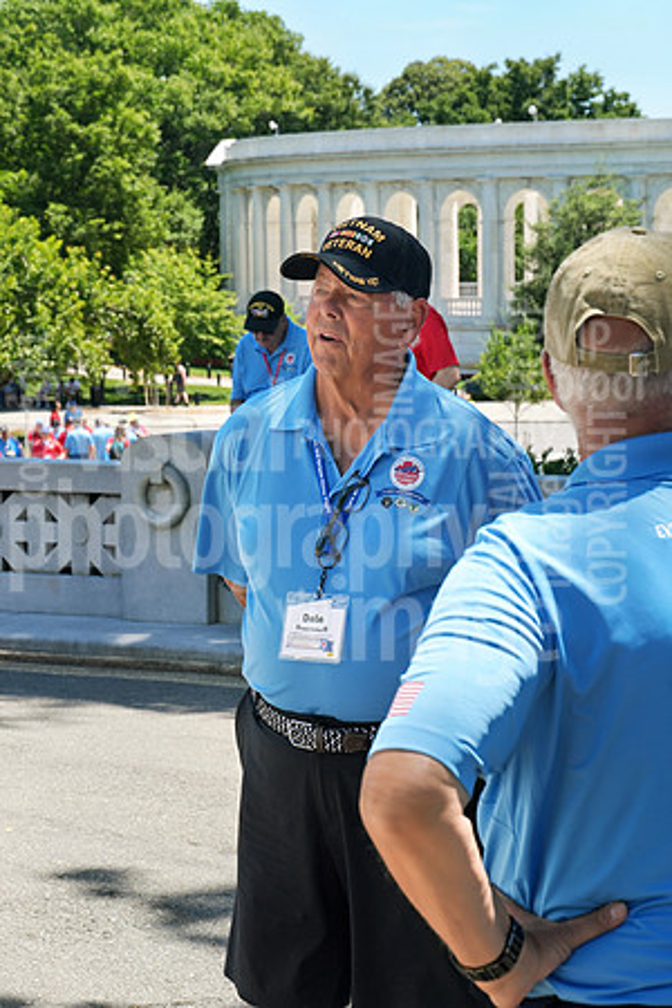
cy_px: 504
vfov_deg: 20.6
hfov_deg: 13.8
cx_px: 336
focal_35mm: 99
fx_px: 2772
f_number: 10
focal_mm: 66
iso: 200
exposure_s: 1/160
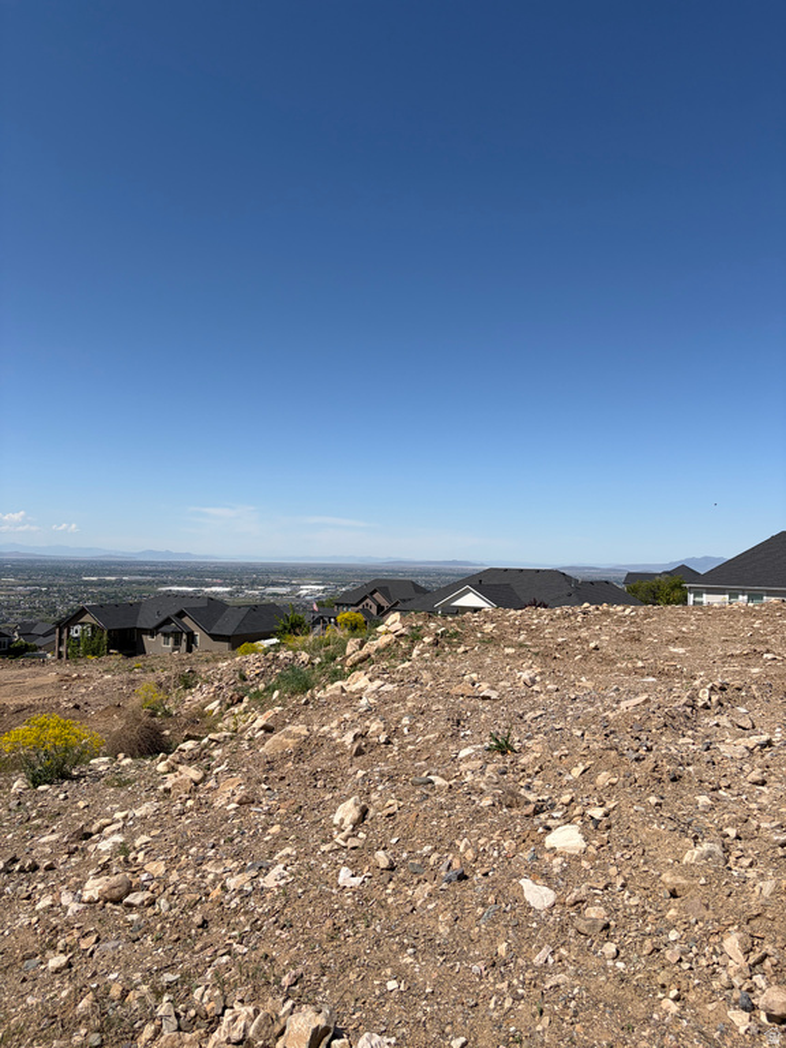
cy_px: 524
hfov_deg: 53.1
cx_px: 393
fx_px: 787
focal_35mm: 26
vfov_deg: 67.3
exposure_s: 1/7813
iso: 64
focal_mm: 5.96
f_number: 1.6
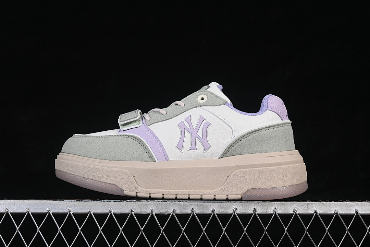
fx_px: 771
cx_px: 185
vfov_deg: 18.2
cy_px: 124
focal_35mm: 75
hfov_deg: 27.0
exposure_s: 1/80
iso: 160
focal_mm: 50
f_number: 8
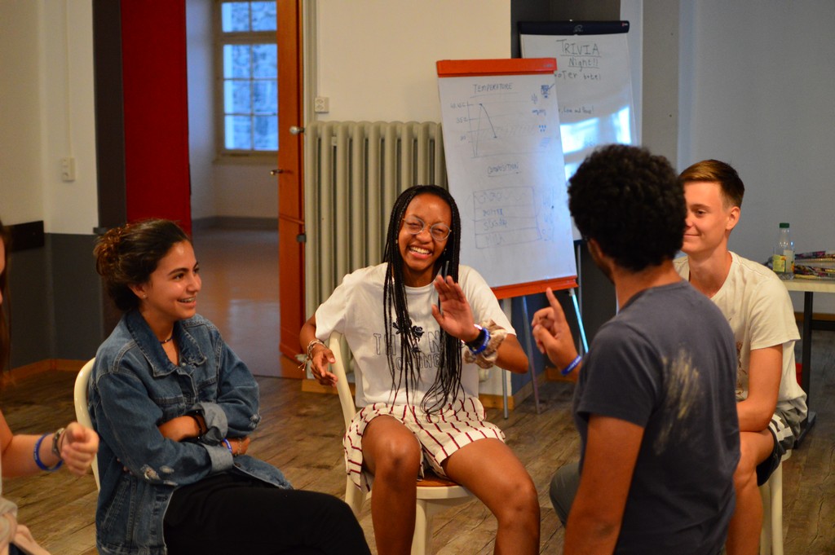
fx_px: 1217
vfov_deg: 25.7
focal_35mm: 52
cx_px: 418
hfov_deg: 37.9
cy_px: 278
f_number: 1.8
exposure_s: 1/160
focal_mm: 35
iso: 1600
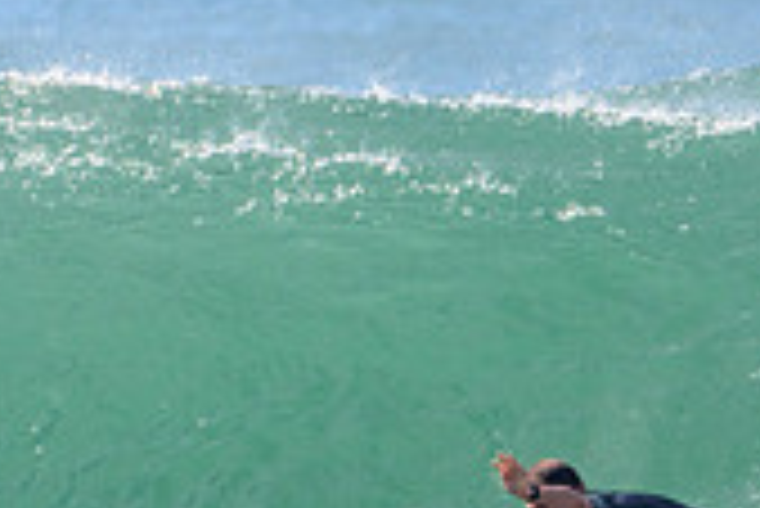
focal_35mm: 2573
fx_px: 54364
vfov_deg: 0.5
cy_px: 740
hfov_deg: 0.8
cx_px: 585
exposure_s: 1/2000
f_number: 5.6
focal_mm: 500
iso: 320
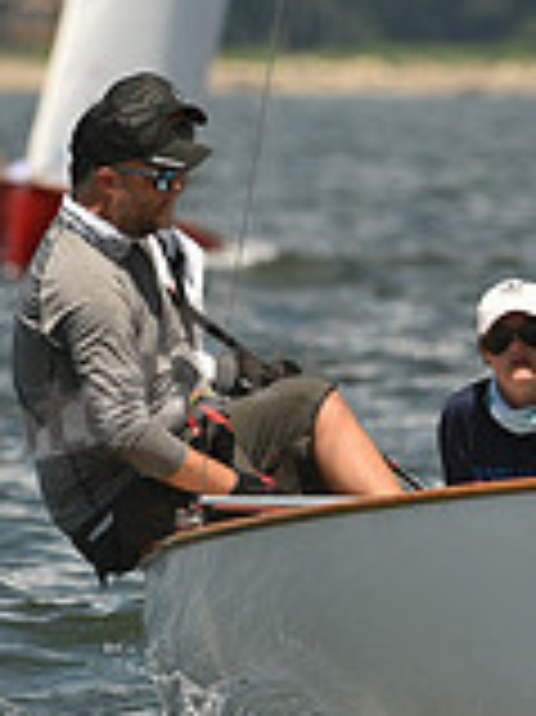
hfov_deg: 1.2
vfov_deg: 1.7
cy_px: 92
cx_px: 725
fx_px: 24643
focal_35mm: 1192
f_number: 6.3
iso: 250
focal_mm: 340
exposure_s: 1/1600
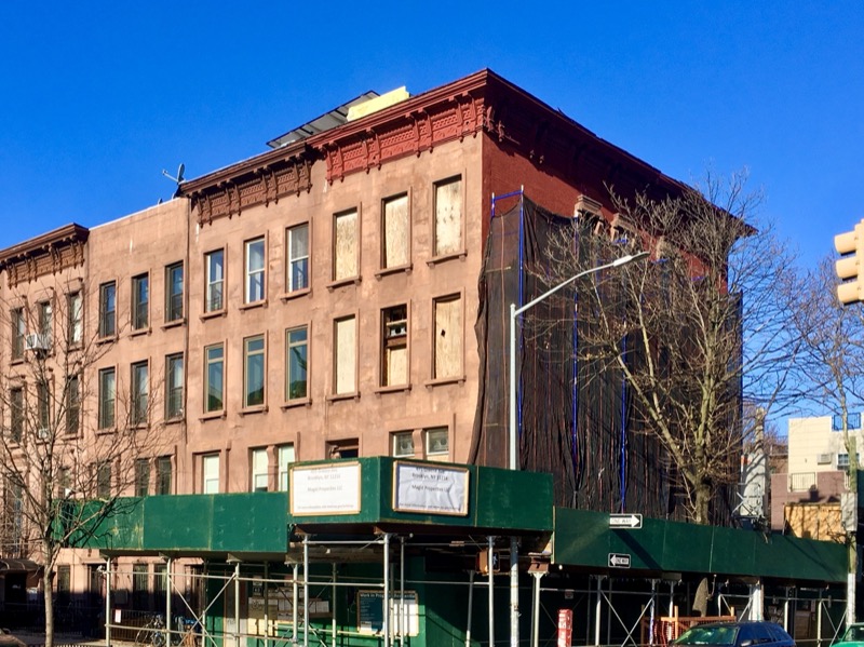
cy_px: 324
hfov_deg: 61.7
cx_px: 432
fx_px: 723
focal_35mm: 29
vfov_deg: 48.2
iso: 25
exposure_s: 1/1183
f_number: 2.2
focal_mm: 4.15
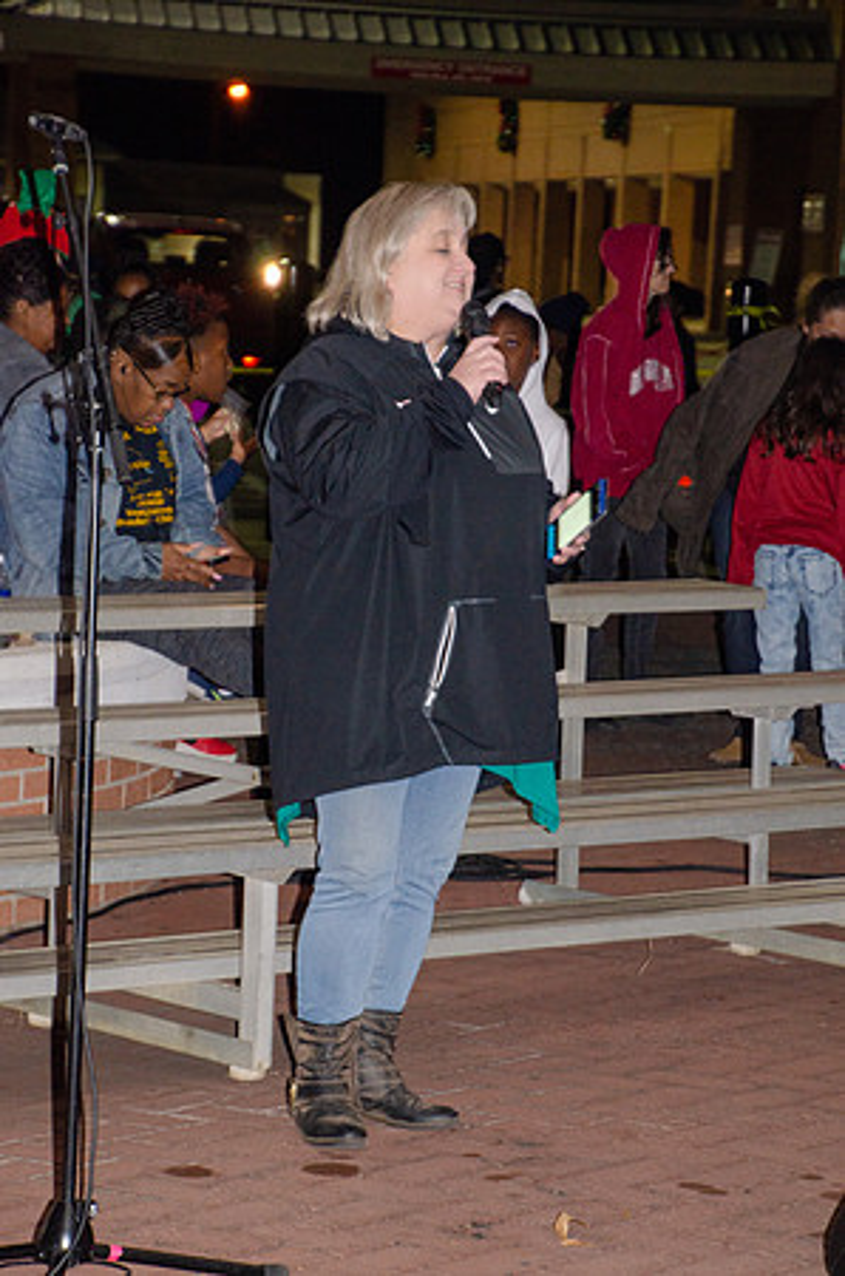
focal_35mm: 129
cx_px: 422
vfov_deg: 15.9
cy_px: 638
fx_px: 4563
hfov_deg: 10.6
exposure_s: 1/60
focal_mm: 86
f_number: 5.6
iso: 400
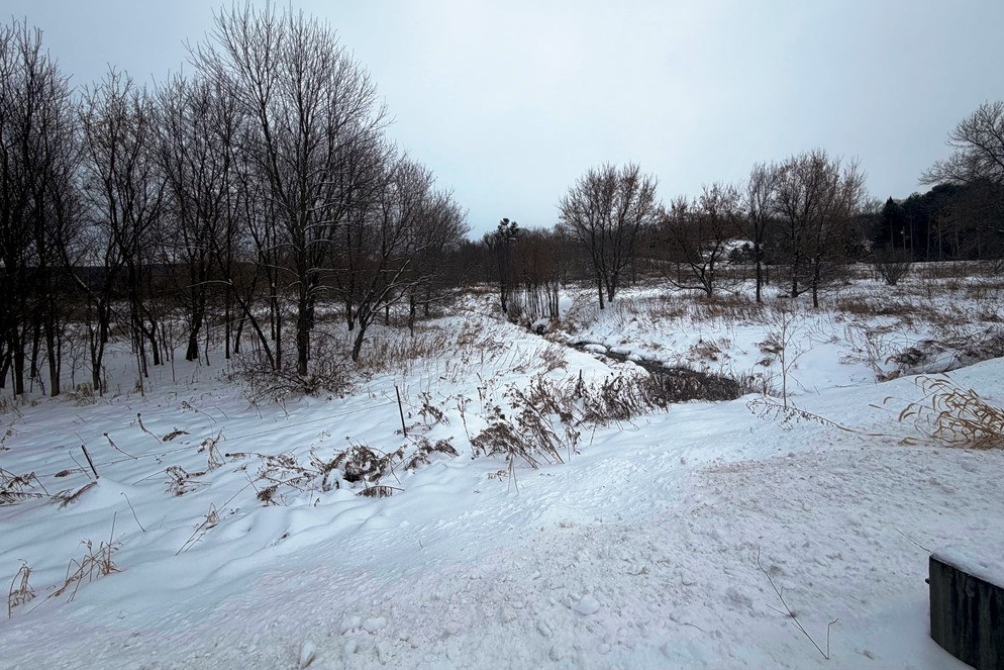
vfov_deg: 76.9
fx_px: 418
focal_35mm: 15
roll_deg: +1.9
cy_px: 286
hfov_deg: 100.4
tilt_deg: -2.0
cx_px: 512
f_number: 2.2
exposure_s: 1/770
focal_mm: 2.22
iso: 25
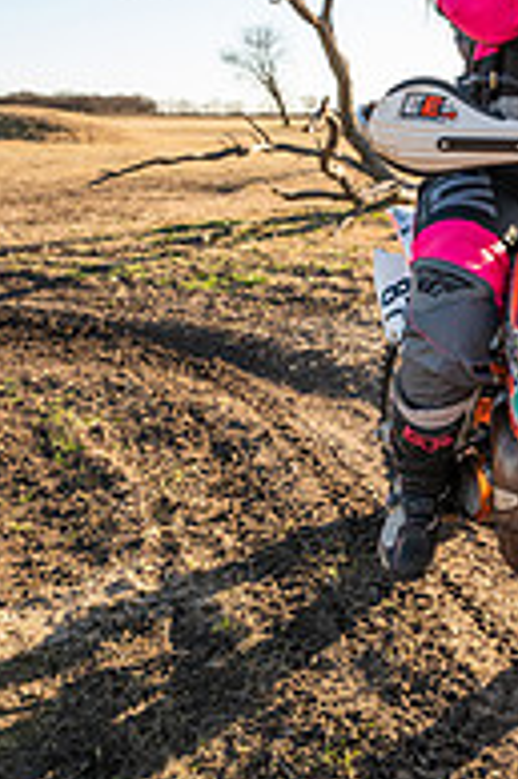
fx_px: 822
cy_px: 357
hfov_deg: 32.8
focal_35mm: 38
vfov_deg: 50.7
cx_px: 490
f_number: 4.5
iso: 80
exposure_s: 1/250
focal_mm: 16.4
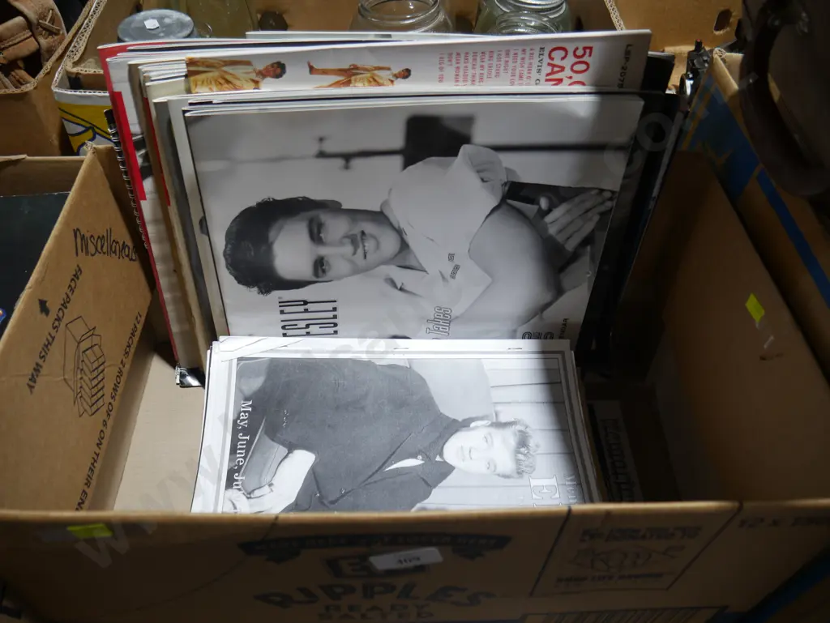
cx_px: 415
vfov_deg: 49.8
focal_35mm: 28
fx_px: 672
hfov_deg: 63.4
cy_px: 312
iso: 200
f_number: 3.5
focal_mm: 14
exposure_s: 1/60
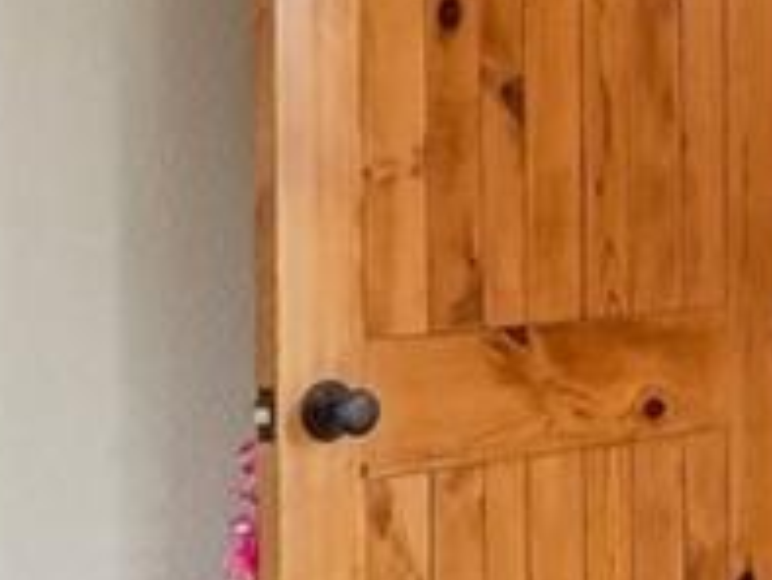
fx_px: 2611
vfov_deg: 12.6
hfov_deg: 13.8
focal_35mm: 117
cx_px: 1634
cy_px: 121
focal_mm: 10
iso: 800
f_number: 8
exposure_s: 1/4
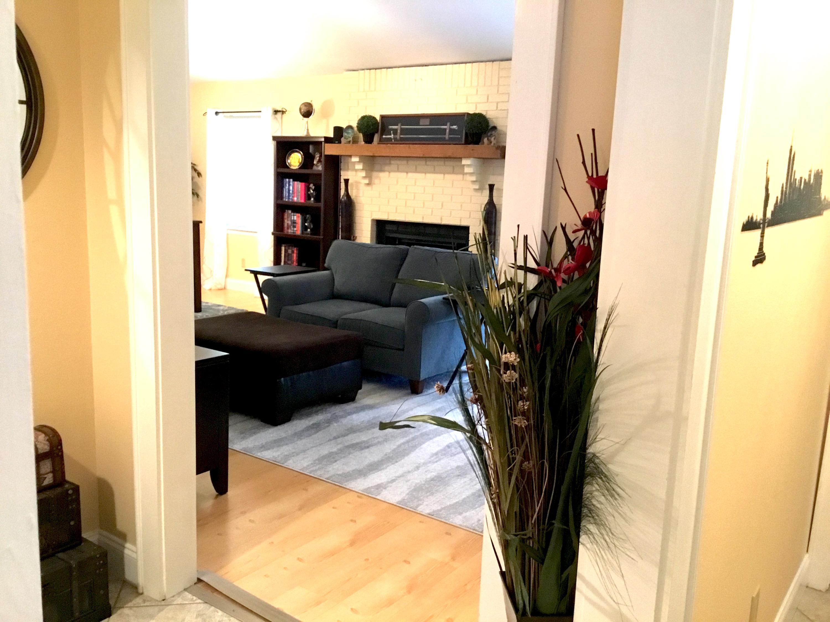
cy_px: 311
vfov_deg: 45.4
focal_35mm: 31
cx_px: 415
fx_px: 743
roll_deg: -1.2
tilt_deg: -10.3
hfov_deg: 58.4
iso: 200
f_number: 2.4
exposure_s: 1/17
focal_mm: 3.3
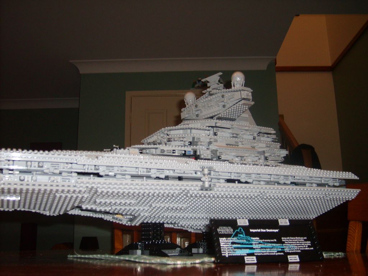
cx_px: 184
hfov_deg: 52.6
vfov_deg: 40.7
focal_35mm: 35
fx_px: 372
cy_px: 138
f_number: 2.8
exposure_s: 1/45
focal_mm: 5.8
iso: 100
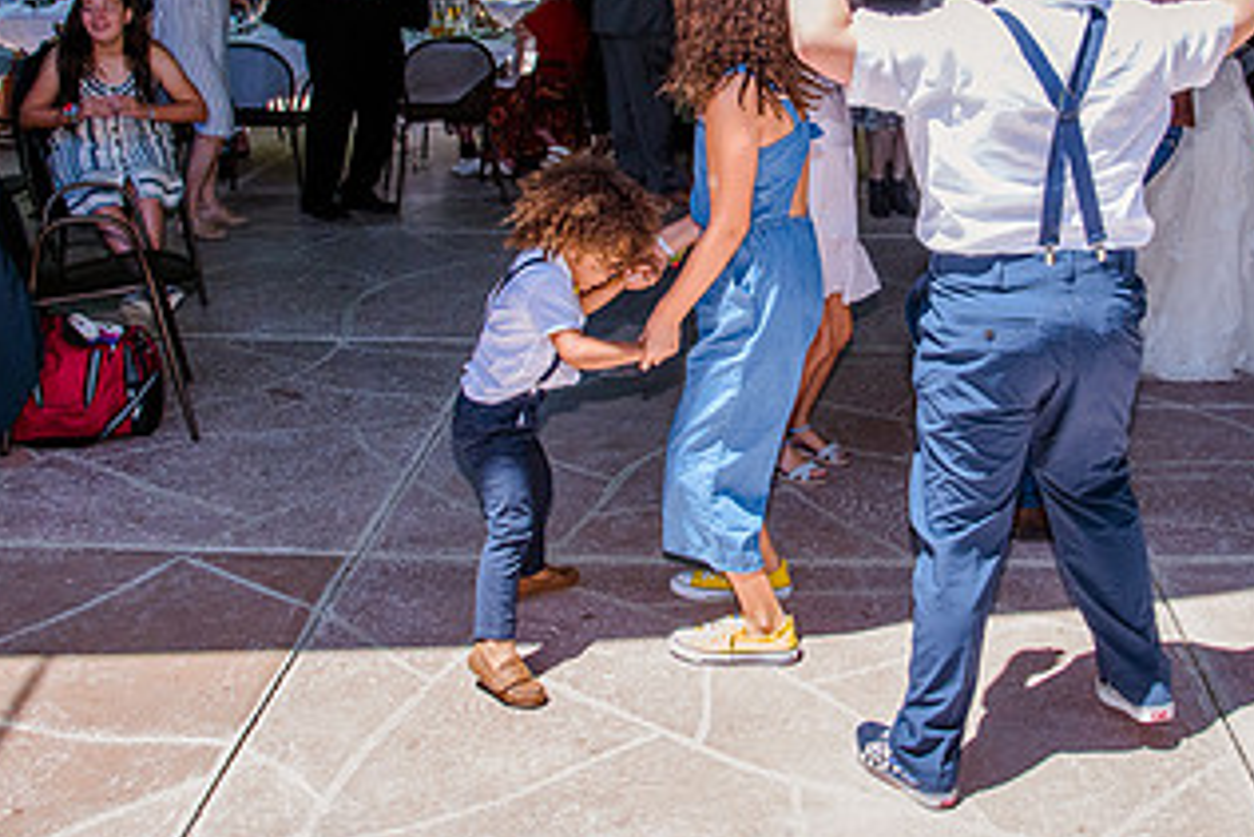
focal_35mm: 44
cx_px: 810
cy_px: 202
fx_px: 1533
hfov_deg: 44.0
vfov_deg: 30.0
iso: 1600
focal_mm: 24
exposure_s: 1/800
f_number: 9
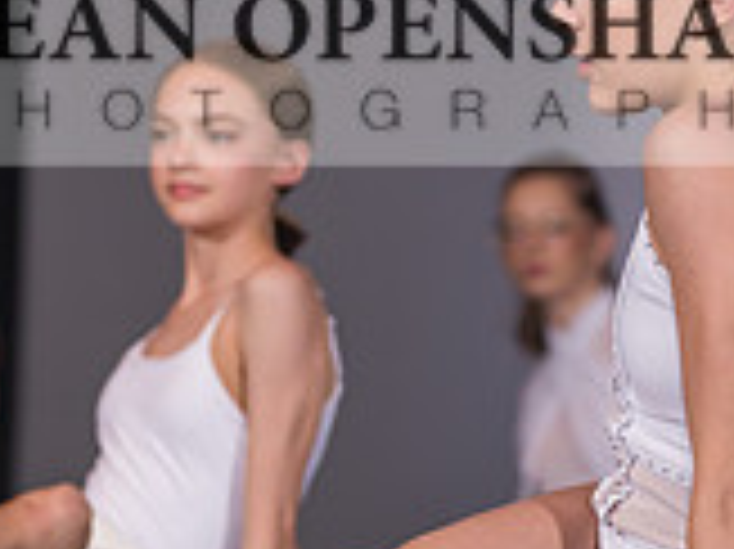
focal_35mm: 305
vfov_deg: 4.9
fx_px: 6462
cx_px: 167
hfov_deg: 6.5
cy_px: 394
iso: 400
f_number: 2.8
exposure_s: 1/500
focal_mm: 89
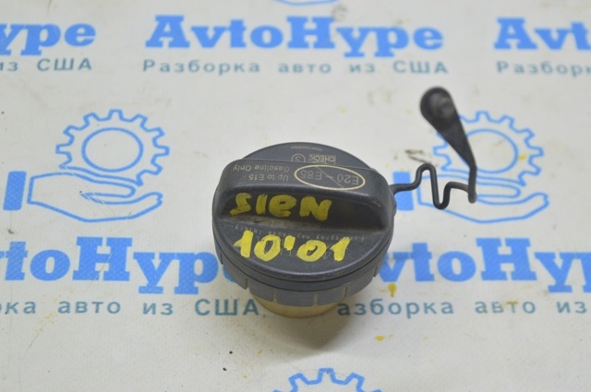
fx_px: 1353
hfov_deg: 24.6
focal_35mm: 82
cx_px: 296
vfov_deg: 16.5
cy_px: 196
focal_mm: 55
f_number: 5.6
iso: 400
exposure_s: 1/20
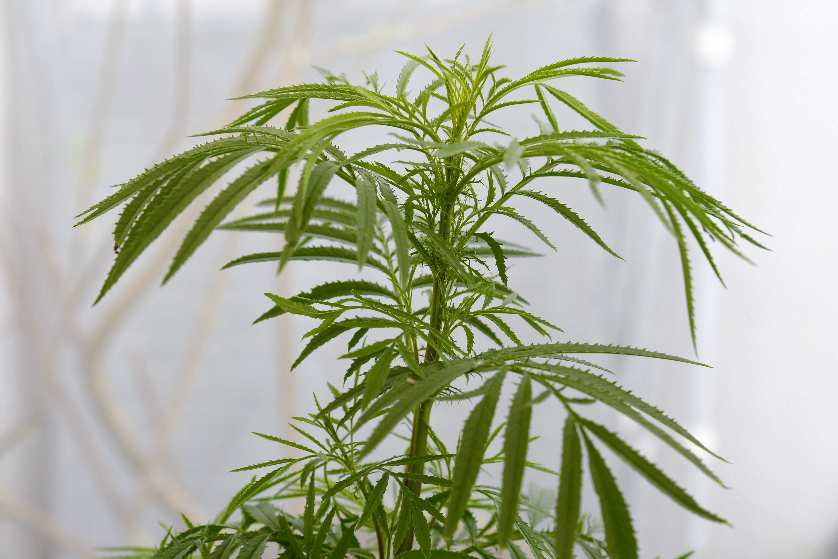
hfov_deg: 24.6
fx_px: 1920
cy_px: 280
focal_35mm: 82
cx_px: 419
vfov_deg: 16.6
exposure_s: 1/60
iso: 320
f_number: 5.6
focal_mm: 55
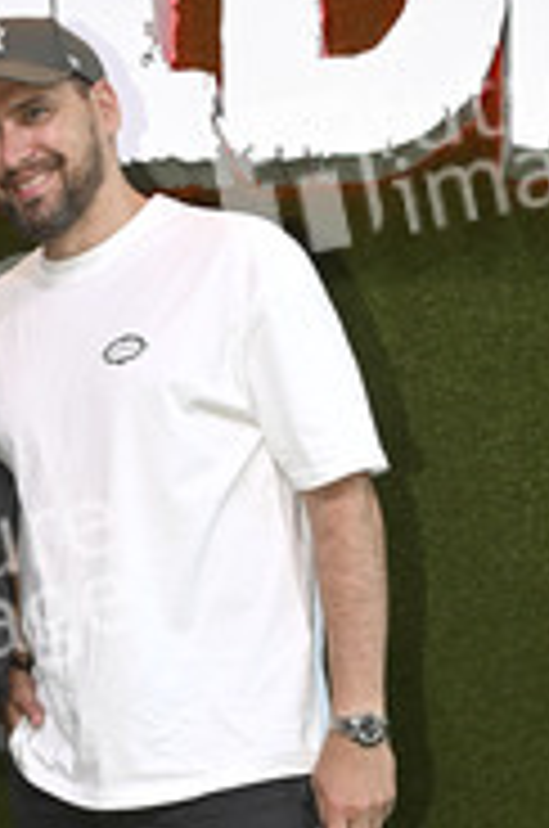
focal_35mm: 76
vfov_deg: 25.4
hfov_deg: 17.6
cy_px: 832
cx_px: 32
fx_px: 1745
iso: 800
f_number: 4.5
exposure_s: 1/250
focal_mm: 35
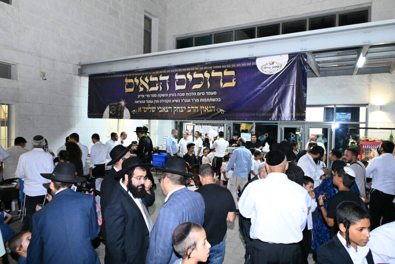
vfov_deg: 53.1
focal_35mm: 24
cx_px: 198
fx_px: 263
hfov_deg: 73.7
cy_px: 132
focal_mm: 24
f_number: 9
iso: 16000
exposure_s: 1/125
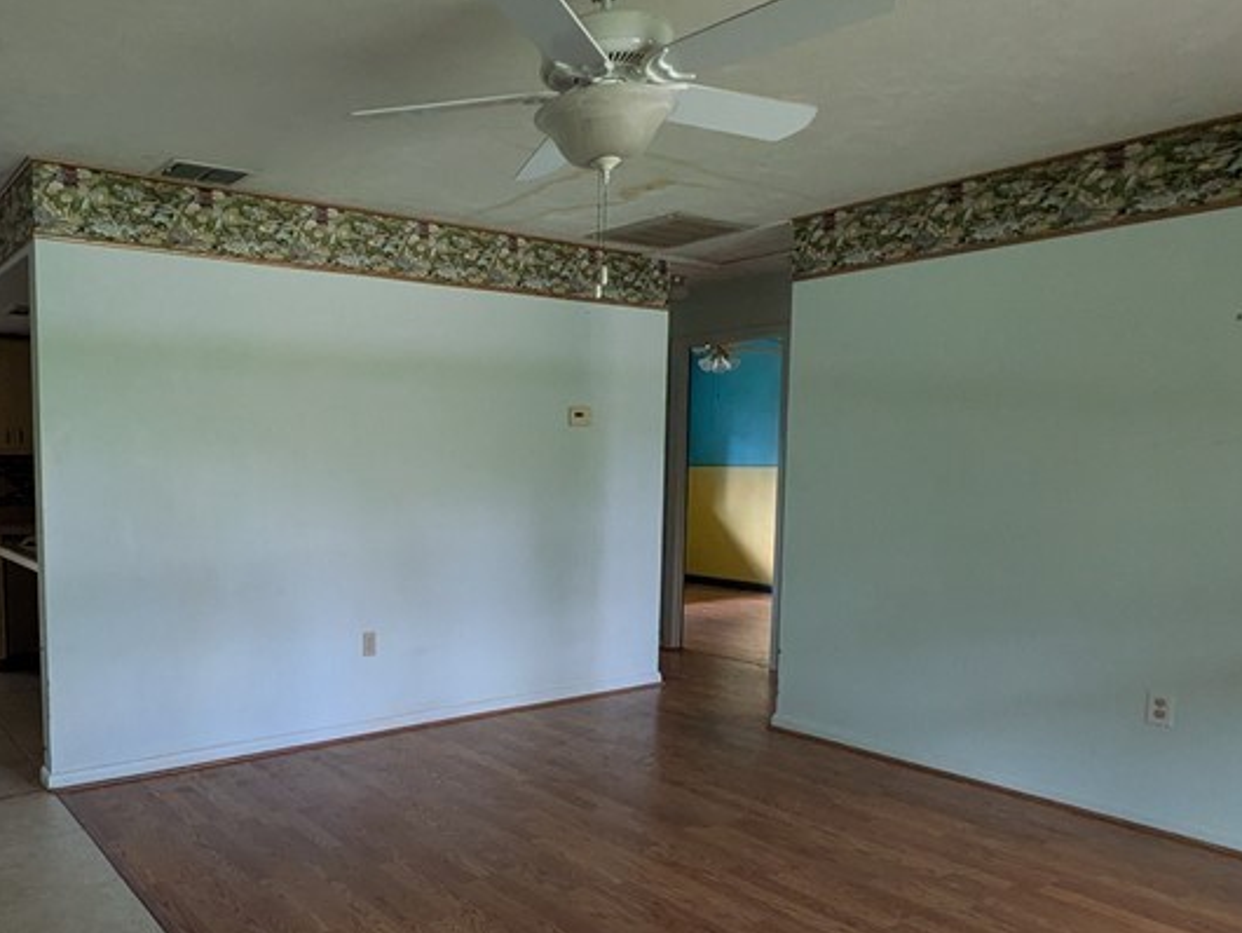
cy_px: 544
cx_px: 364
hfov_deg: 62.8
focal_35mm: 27
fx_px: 969
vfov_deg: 51.2
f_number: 2.2
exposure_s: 1/120
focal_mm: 1.83
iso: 321
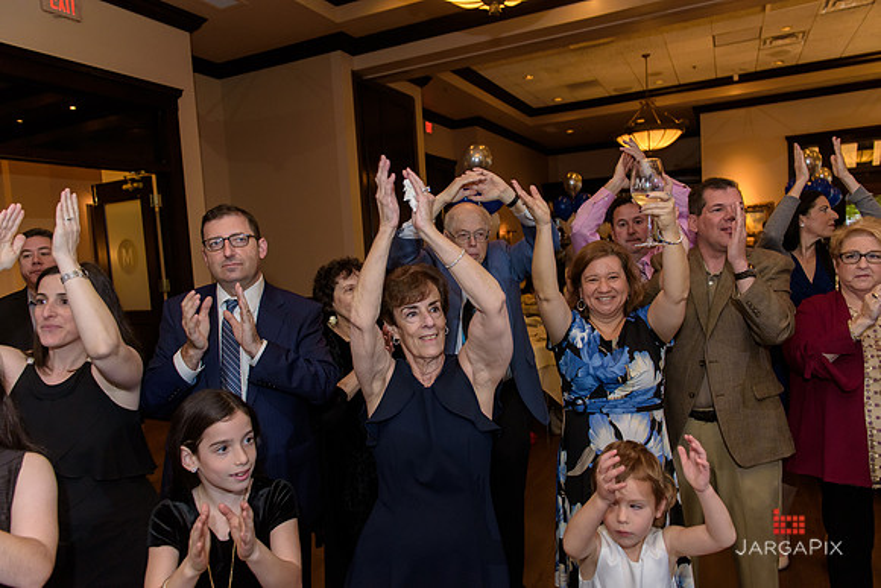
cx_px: 440
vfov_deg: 53.2
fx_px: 587
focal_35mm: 24
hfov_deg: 73.7
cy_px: 294
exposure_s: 1/125
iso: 1600
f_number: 3.2
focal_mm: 24
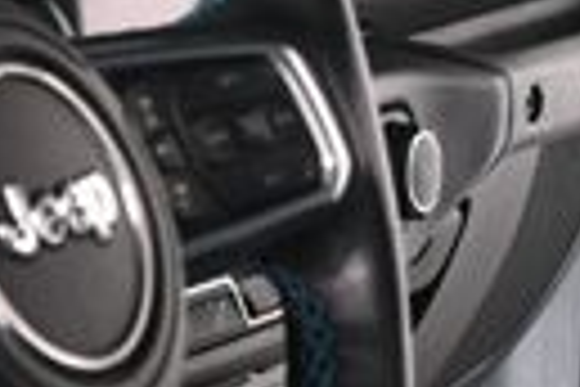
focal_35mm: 164
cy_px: 342
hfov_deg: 11.7
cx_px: -418
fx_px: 2642
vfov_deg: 8.3
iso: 100
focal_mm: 22
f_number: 3.5
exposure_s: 1/160
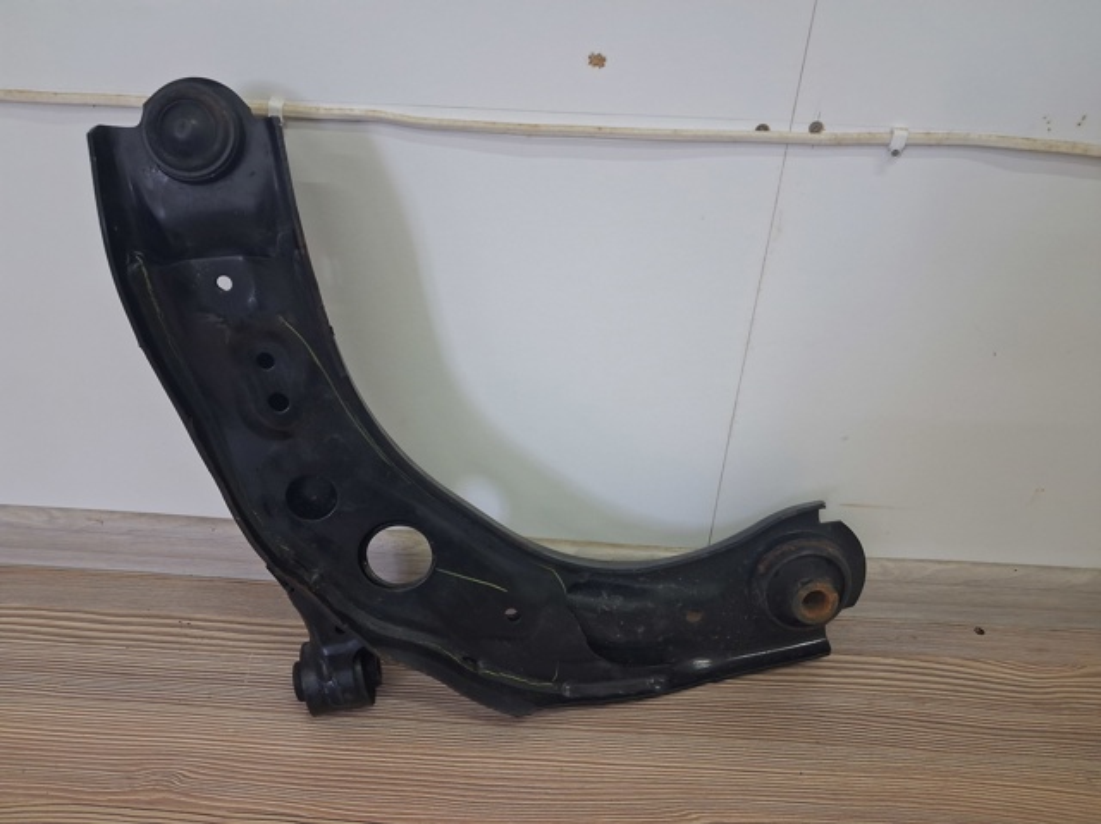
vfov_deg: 51.3
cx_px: 550
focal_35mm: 27
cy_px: 412
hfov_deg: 65.4
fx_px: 858
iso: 250
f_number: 1.8
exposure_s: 1/50
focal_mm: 4
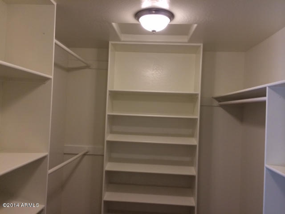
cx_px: 142
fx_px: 247
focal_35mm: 30
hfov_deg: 60.0
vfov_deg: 46.8
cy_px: 107
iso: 64
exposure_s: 1/30
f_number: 2.2
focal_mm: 4.12
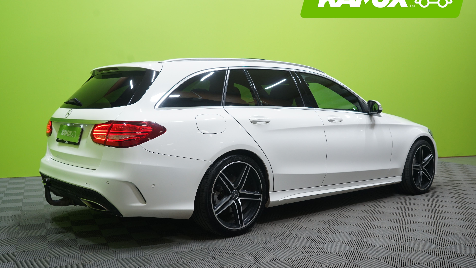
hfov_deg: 56.6
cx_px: 240
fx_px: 442
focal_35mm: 35
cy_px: 122
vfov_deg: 33.7
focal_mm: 33
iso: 800
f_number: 5.6
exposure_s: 1/25
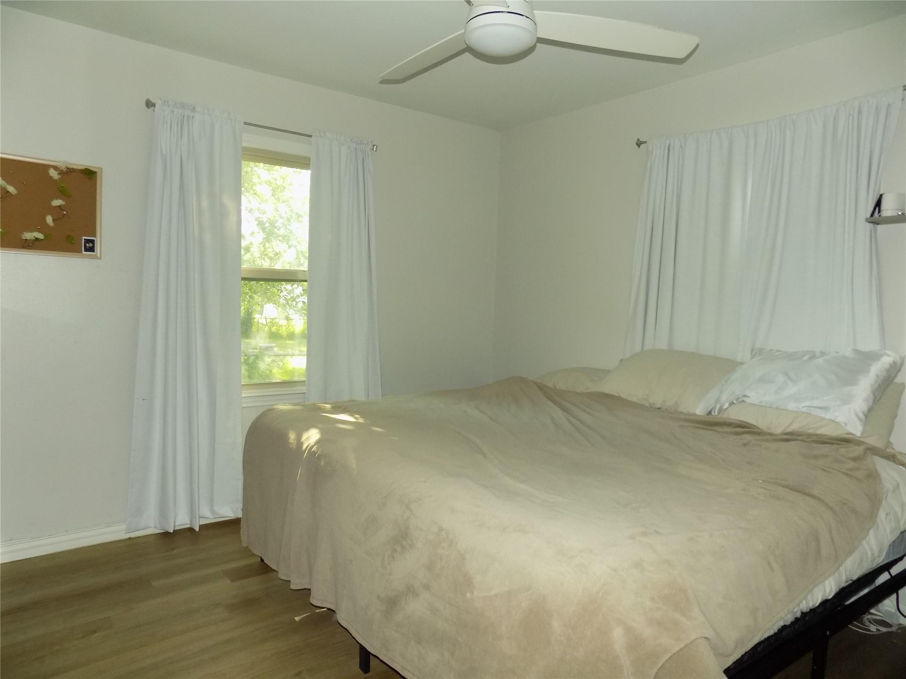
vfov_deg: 58.9
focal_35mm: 23
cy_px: 340
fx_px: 602
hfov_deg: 73.9
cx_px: 453
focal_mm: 4
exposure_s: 1/30
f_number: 3.1
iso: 200
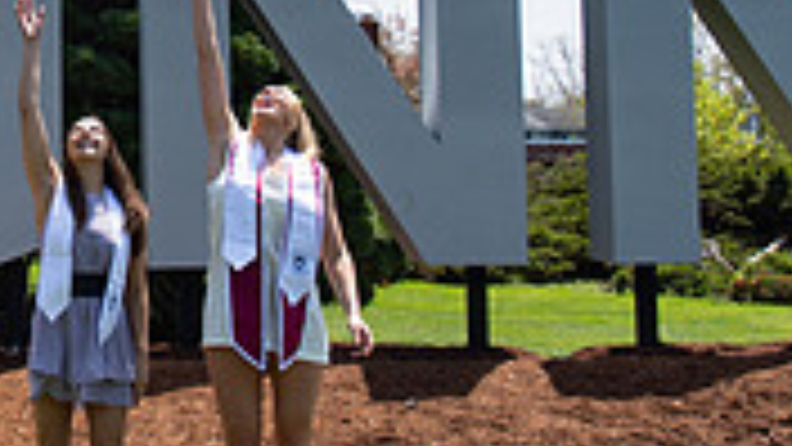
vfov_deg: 9.6
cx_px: -40
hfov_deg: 16.8
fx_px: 2604
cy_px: -133
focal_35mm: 124
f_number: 5.6
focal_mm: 24
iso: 100
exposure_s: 1/250
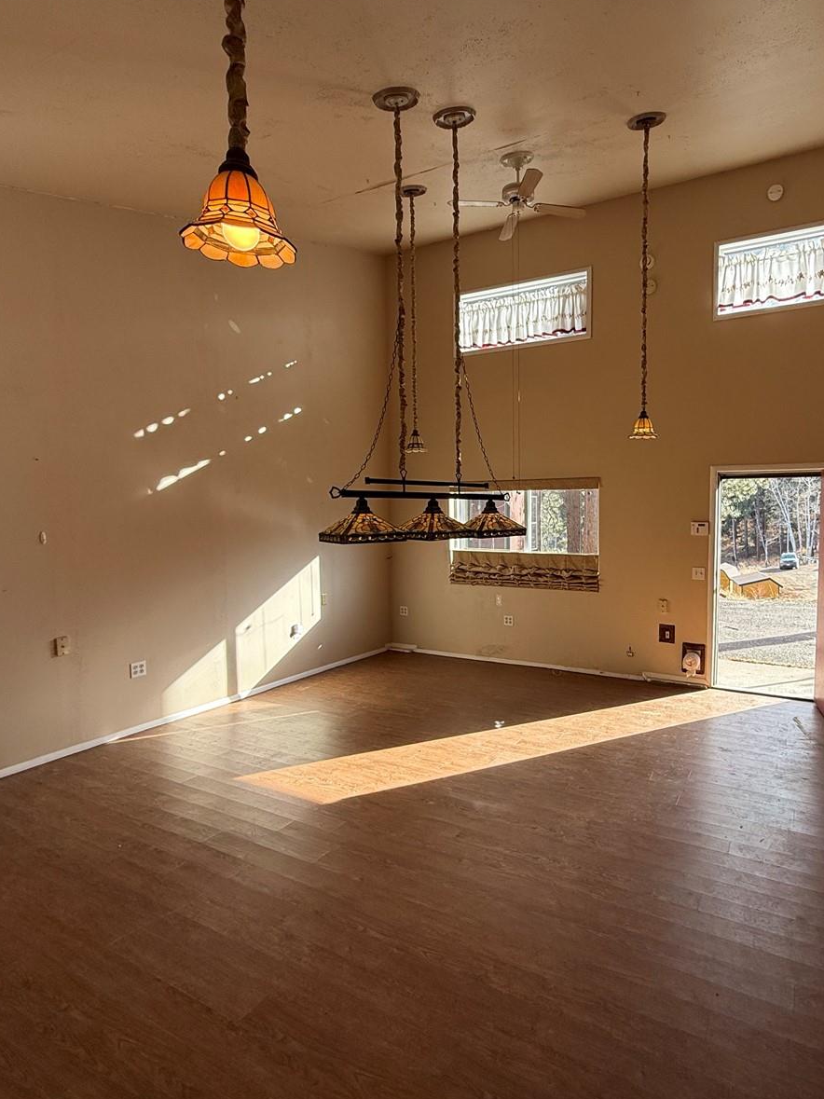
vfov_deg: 84.7
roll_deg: +0.2
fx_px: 603
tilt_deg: -3.5
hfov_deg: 68.0
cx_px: 497
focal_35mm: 19
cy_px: 545
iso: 64
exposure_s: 1/315
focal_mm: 2.22
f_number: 2.2
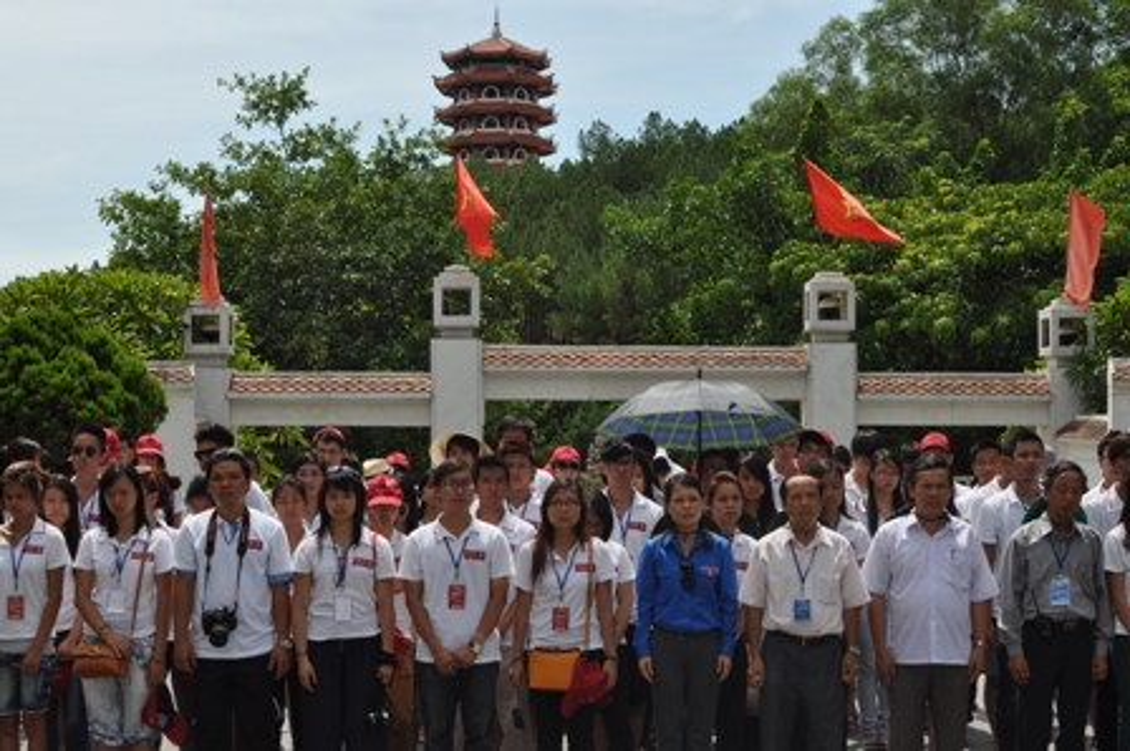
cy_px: 376
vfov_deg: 25.7
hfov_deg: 37.9
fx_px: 1647
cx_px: 565
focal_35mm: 52
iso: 200
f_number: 9
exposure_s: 1/320
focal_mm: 35
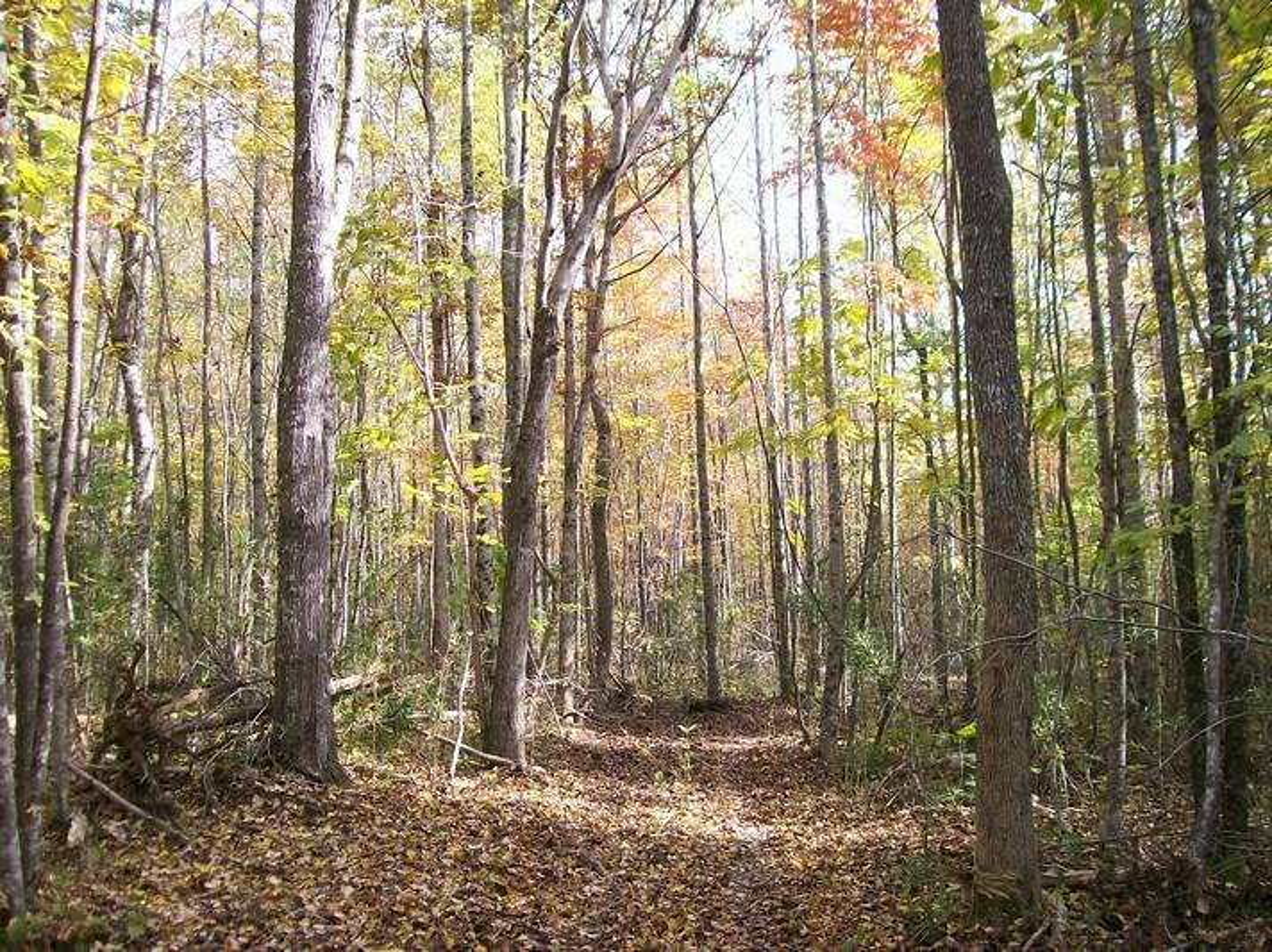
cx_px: 636
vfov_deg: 39.6
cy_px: 476
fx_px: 1322
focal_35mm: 36
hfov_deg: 51.4
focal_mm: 6
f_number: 2.7
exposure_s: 1/176
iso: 80
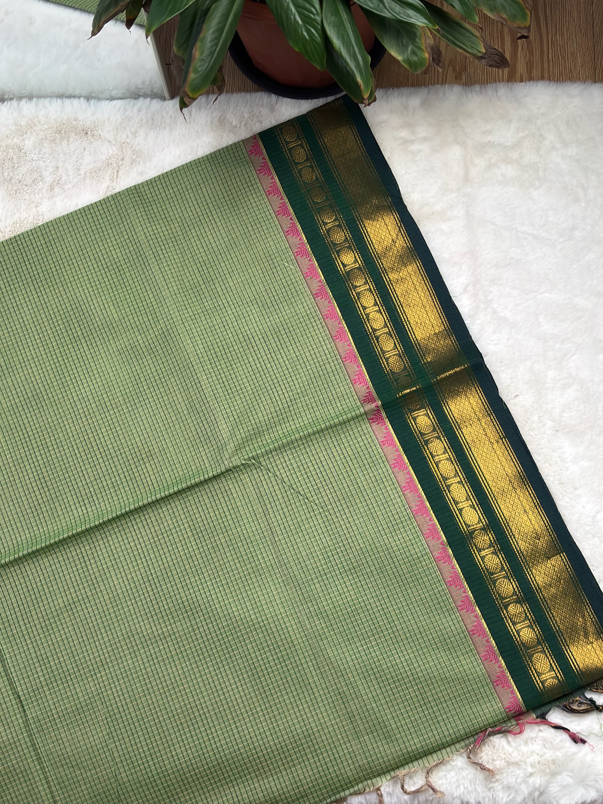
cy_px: 402
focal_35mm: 50
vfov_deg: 38.2
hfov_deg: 29.1
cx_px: 302
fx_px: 1161
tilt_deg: -74.0
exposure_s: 1/100
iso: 64
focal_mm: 5.96
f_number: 1.6
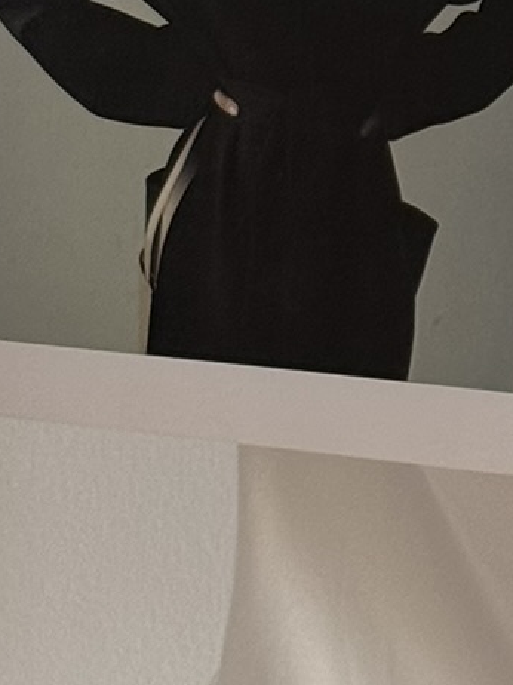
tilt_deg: -5.5
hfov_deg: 6.7
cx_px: 1051
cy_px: -228
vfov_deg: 9.1
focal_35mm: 213
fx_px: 4213
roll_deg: -1.3
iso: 125
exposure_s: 1/60
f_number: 1.78
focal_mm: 6.76
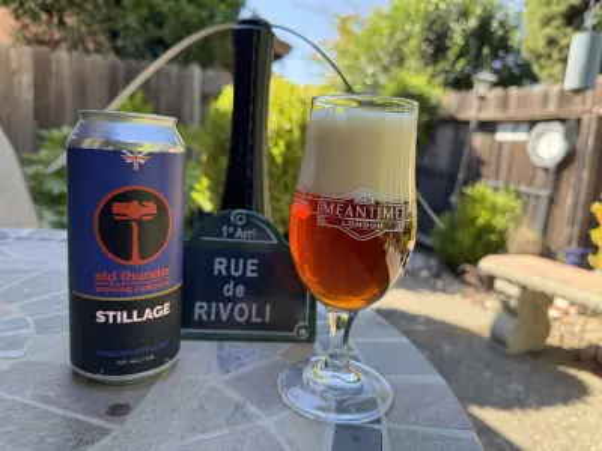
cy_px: 226
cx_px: 301
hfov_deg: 71.6
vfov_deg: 56.8
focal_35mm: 24
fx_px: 417
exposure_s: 1/360
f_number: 1.78
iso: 80
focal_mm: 6.76
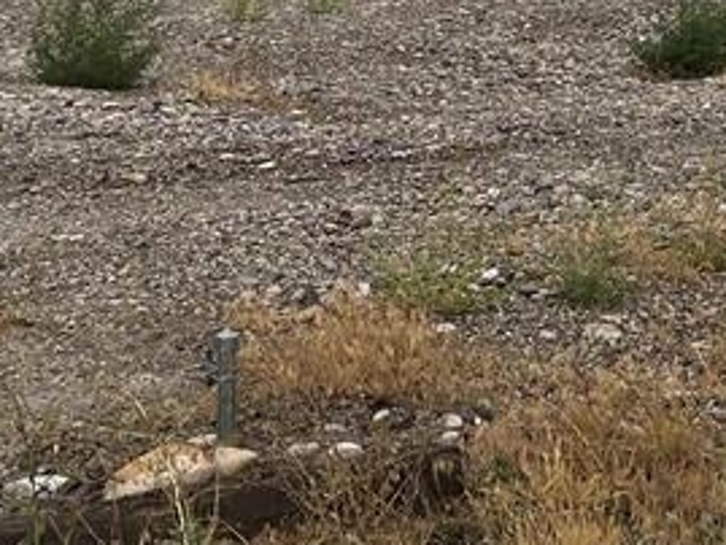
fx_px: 2077
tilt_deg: -0.2
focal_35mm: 99
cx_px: 672
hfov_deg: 19.4
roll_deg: -0.2
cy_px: -219
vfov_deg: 14.2
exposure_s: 1/1224
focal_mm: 5.7
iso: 50
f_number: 1.5
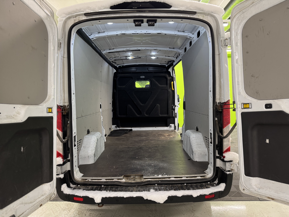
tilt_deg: -4.9
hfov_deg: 71.6
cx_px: 144
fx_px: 200
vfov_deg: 56.8
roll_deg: +0.6
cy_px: 108
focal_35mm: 24
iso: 160
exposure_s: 1/50
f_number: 1.78
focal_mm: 6.76
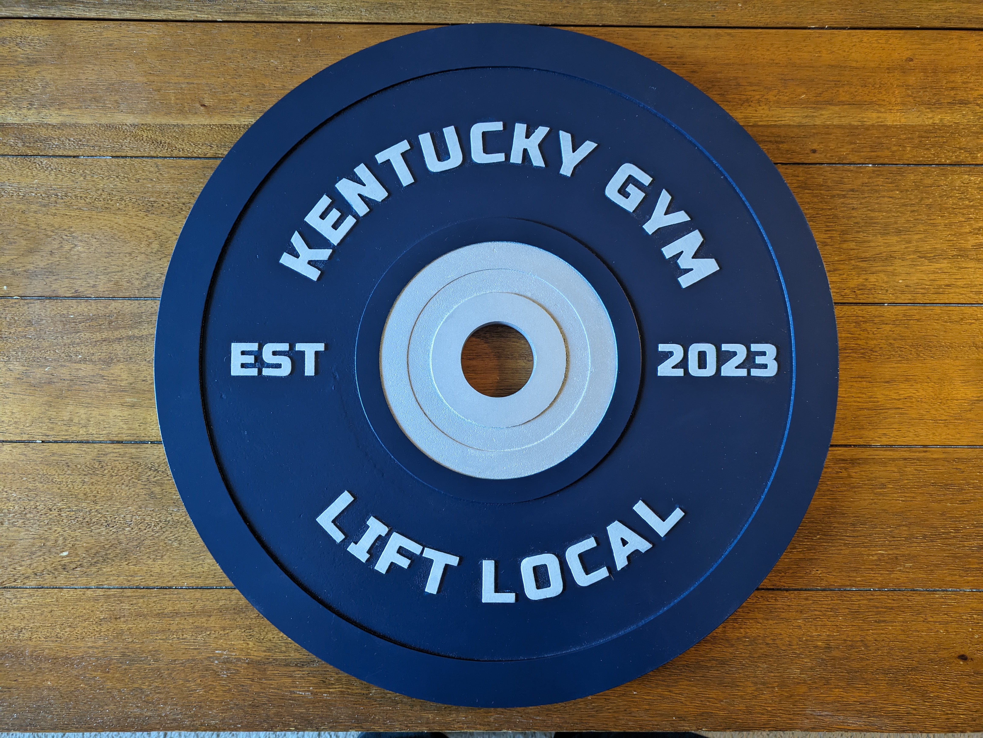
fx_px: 710
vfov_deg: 54.9
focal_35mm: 25
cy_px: 369
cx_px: 492
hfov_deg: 69.4
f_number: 1.89
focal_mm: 5.43
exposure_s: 1/24
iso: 234
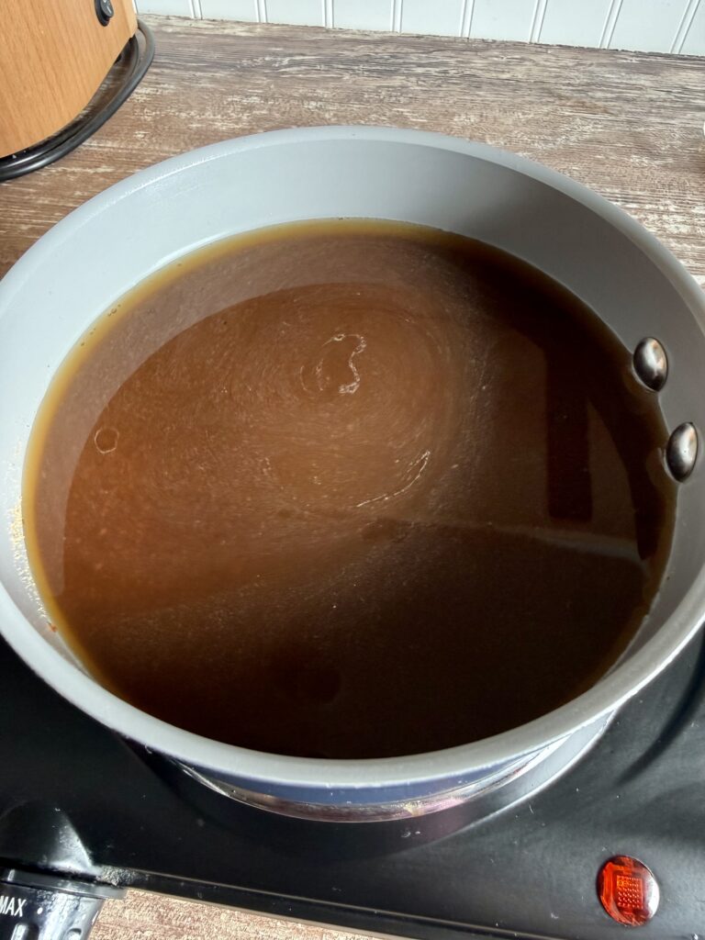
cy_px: 470
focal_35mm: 24
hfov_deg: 56.8
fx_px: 652
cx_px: 352
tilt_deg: -54.7
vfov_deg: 71.6
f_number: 2.2
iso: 320
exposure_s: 1/99
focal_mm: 2.22
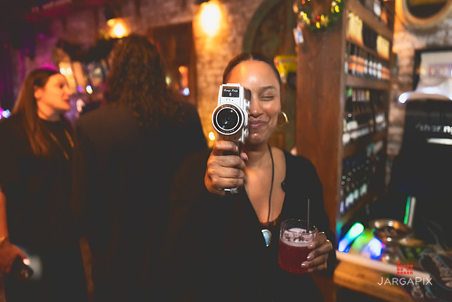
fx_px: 323
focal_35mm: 26
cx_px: 238
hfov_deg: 69.9
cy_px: 143
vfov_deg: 50.0
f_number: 2.8
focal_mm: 24
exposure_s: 1/25
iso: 3200
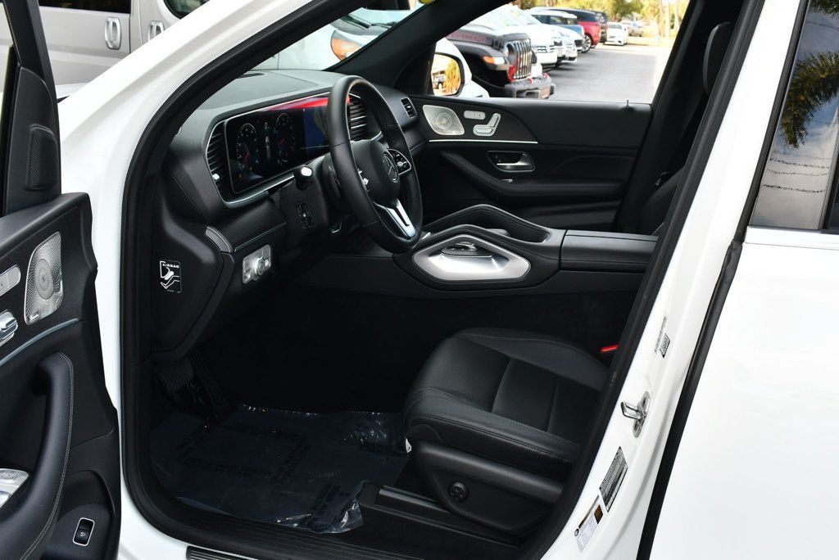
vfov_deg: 36.9
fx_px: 839
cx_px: 420
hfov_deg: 53.1
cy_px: 280
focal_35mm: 36
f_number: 5.6
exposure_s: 1/250
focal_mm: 18
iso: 400
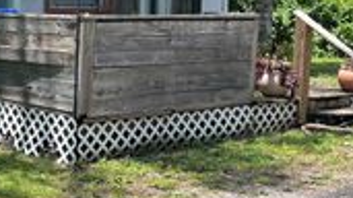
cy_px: 81
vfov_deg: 14.5
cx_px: -6
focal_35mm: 83
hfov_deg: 24.4
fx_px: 777
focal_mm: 5.7
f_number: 1.5
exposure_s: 1/1645
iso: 50
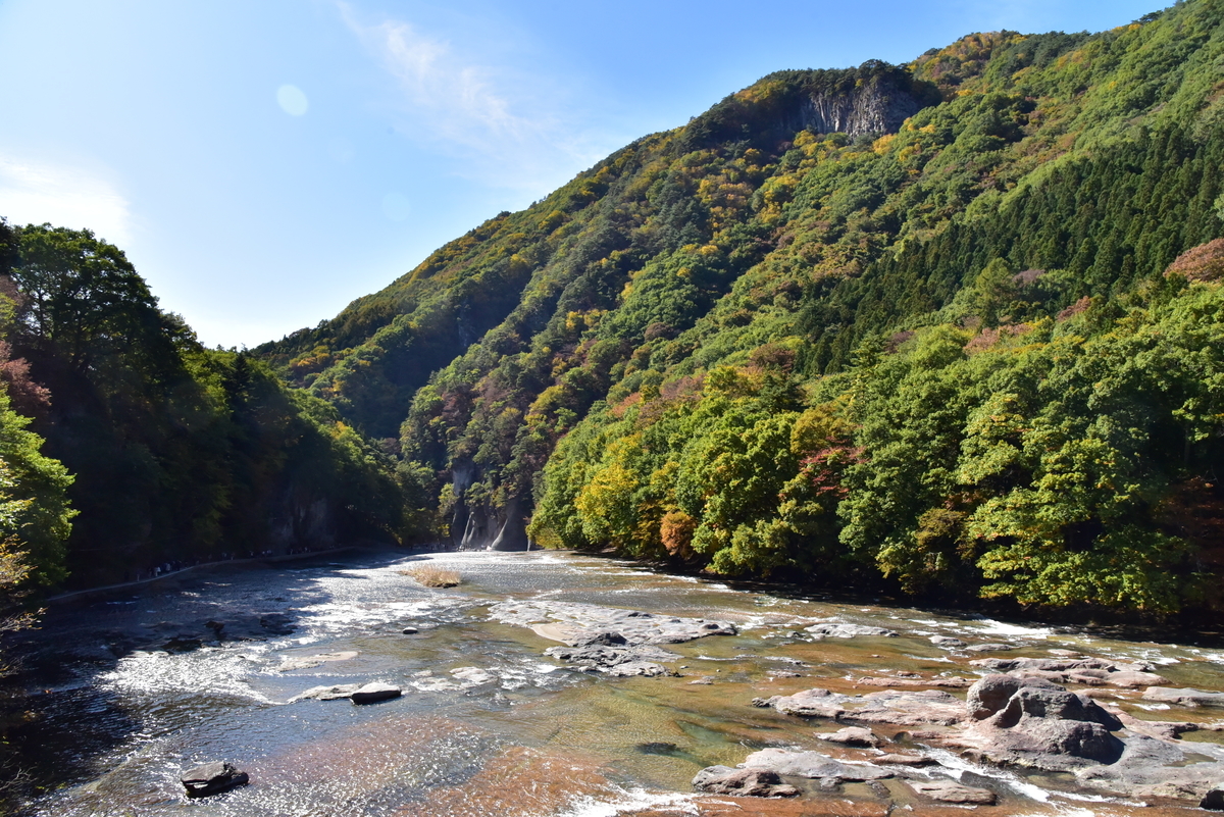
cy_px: 408
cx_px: 612
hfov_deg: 73.7
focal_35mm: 24
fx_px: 816
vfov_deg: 53.2
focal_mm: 24
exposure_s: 1/60
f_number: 11
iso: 1250
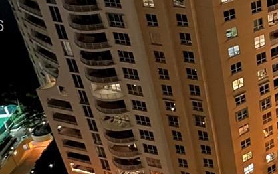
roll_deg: +0.5
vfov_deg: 23.9
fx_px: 402
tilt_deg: -27.7
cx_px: 331
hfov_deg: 32.0
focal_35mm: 53
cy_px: 27
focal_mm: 1.57
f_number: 1.8
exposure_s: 1/8
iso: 1000
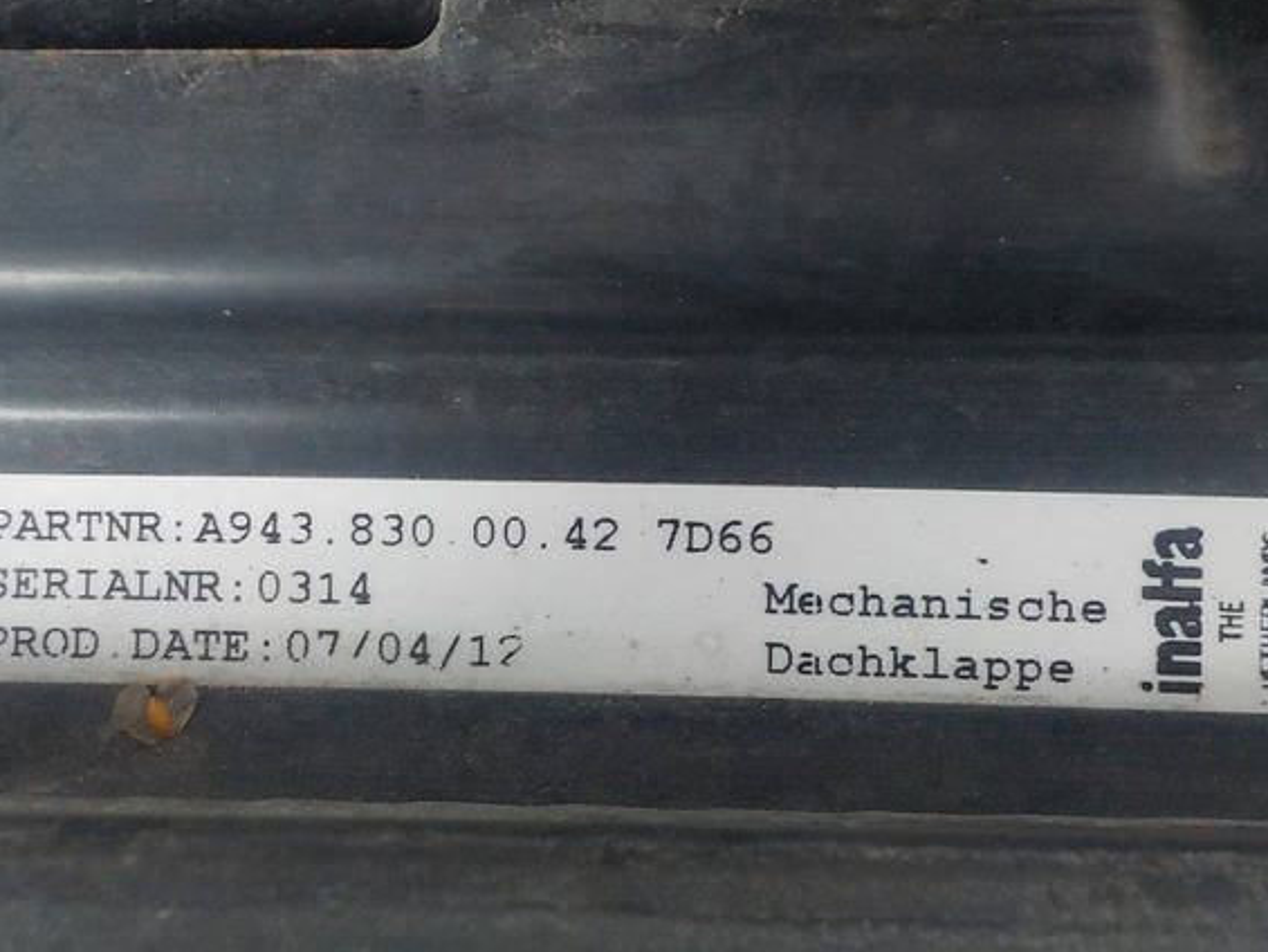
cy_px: 523
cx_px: 604
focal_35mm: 34
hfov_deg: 53.9
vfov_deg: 41.8
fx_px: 1246
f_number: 3.3
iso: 400
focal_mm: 4.1
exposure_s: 1/20
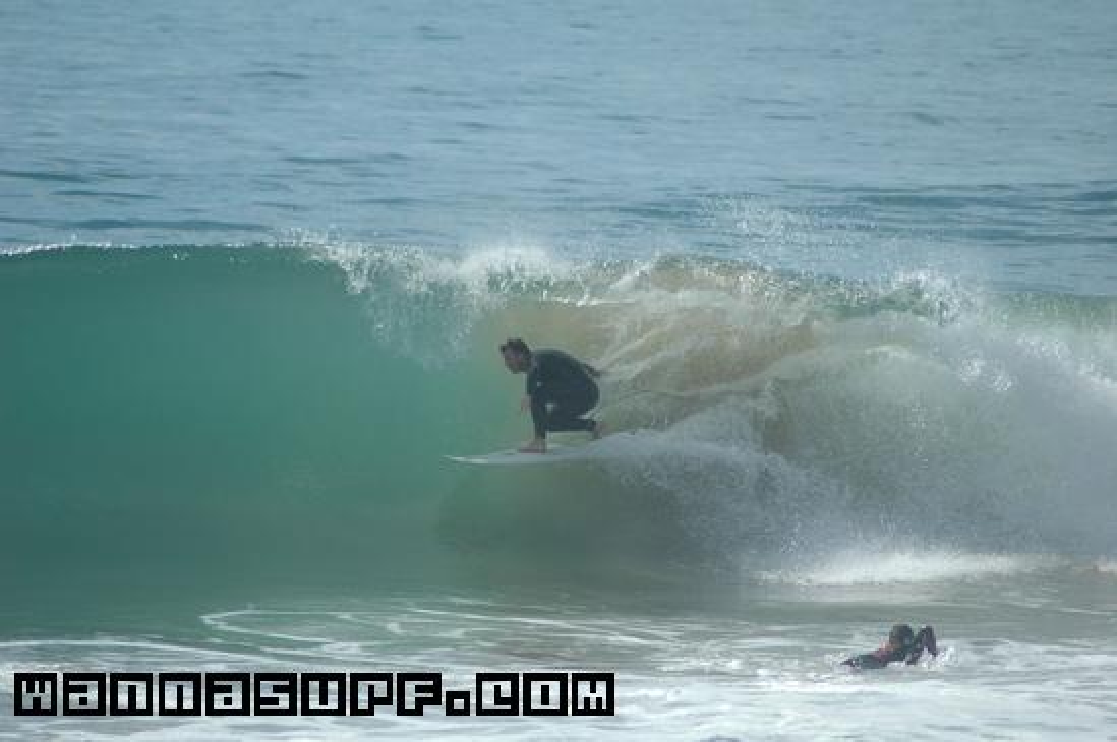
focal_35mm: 450
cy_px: 371
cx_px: 558
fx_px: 13950
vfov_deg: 3.0
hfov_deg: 4.6
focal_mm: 300
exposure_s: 1/1000
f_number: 5.6
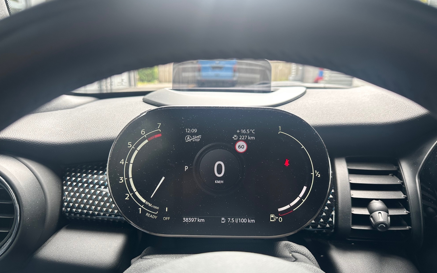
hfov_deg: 70.4
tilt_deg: -13.7
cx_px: 222
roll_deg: -0.3
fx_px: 310
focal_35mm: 26
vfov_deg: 47.6
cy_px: 146
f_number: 1.78
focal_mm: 6.86
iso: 64
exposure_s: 1/121
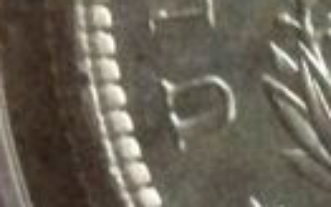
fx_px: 2337
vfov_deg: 5.0
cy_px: -160
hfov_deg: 7.5
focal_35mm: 259
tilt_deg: -70.1
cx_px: 826
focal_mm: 3.3
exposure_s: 1/24
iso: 250
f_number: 2.4
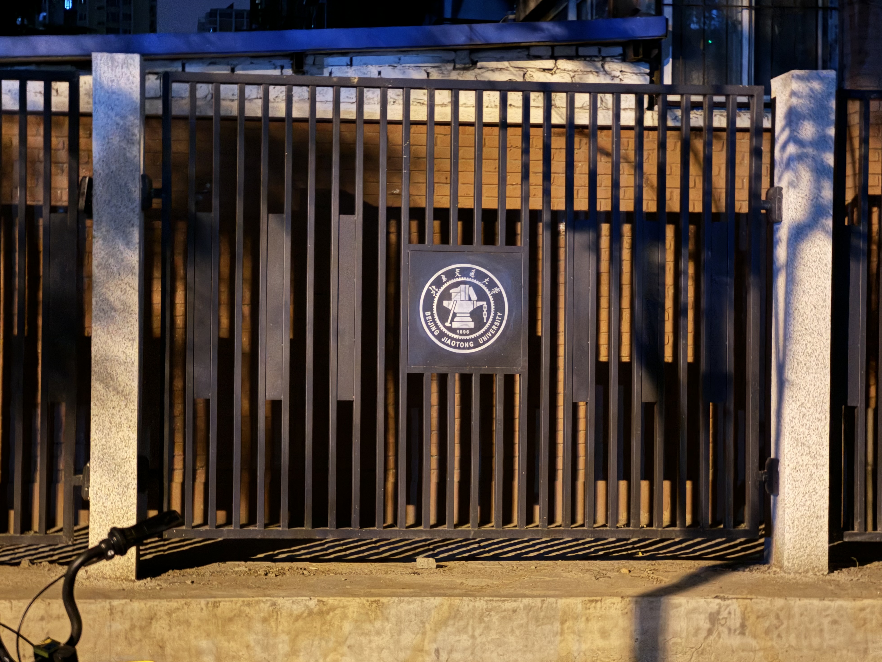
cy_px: 339
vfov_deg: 18.7
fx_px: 2013
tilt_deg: +0.5
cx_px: 435
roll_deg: -0.3
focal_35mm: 79
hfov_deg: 24.7
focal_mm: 9
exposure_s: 1/2
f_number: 2.8
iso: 800
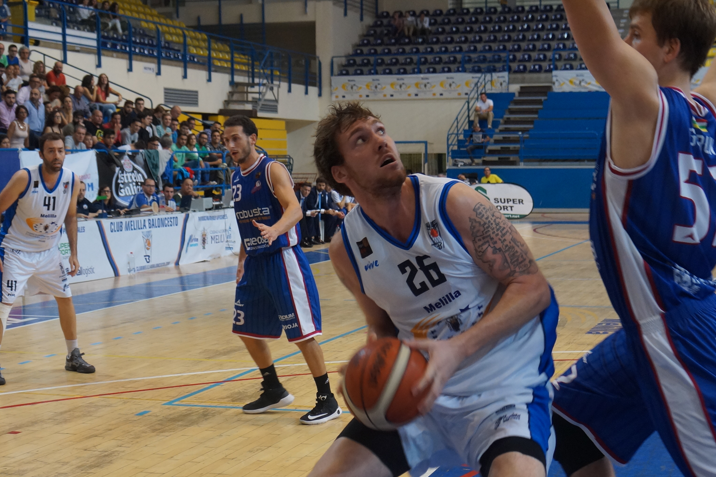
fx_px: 1230
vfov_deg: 21.7
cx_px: 429
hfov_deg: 32.4
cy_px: 358
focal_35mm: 62
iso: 640
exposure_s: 1/160
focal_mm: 23
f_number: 4
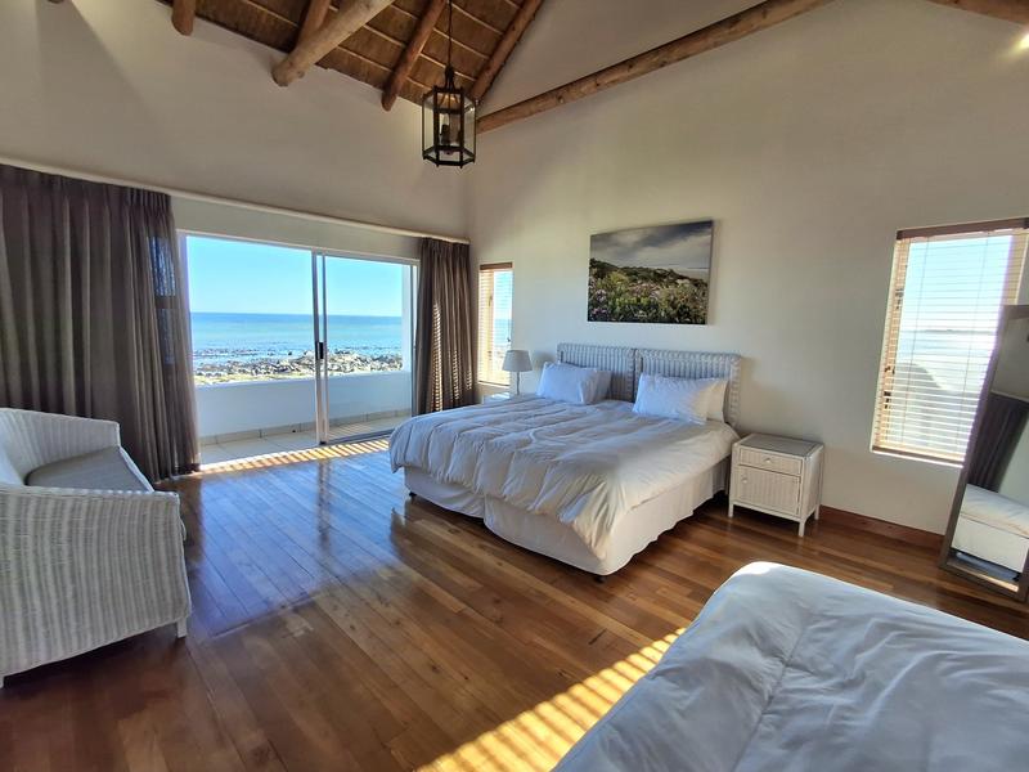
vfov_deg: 78.1
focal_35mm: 16
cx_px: 514
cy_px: 386
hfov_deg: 94.5
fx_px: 476
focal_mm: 1.64
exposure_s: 1/263
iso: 40
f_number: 2.2
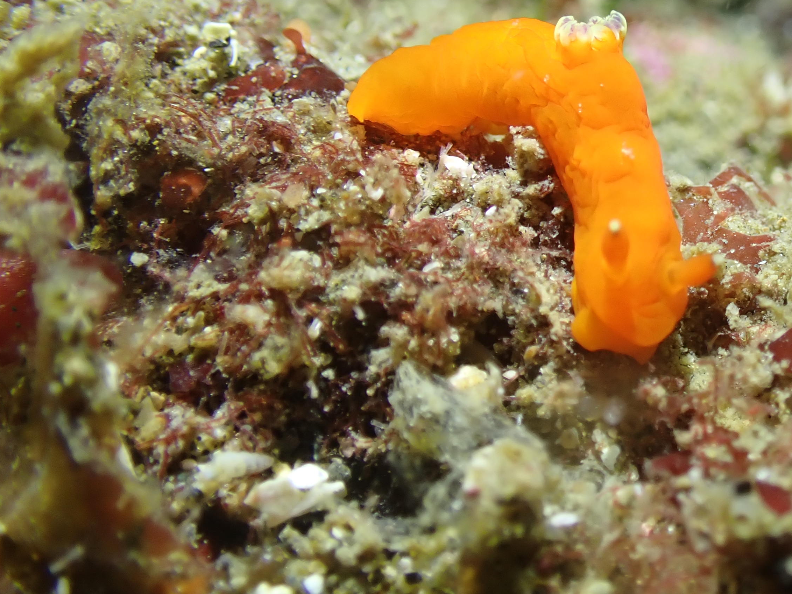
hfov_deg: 34.9
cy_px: 232
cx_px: 650
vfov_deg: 27.5
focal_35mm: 53
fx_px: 1213
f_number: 2.3
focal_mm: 5.4
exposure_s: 1/125
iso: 100
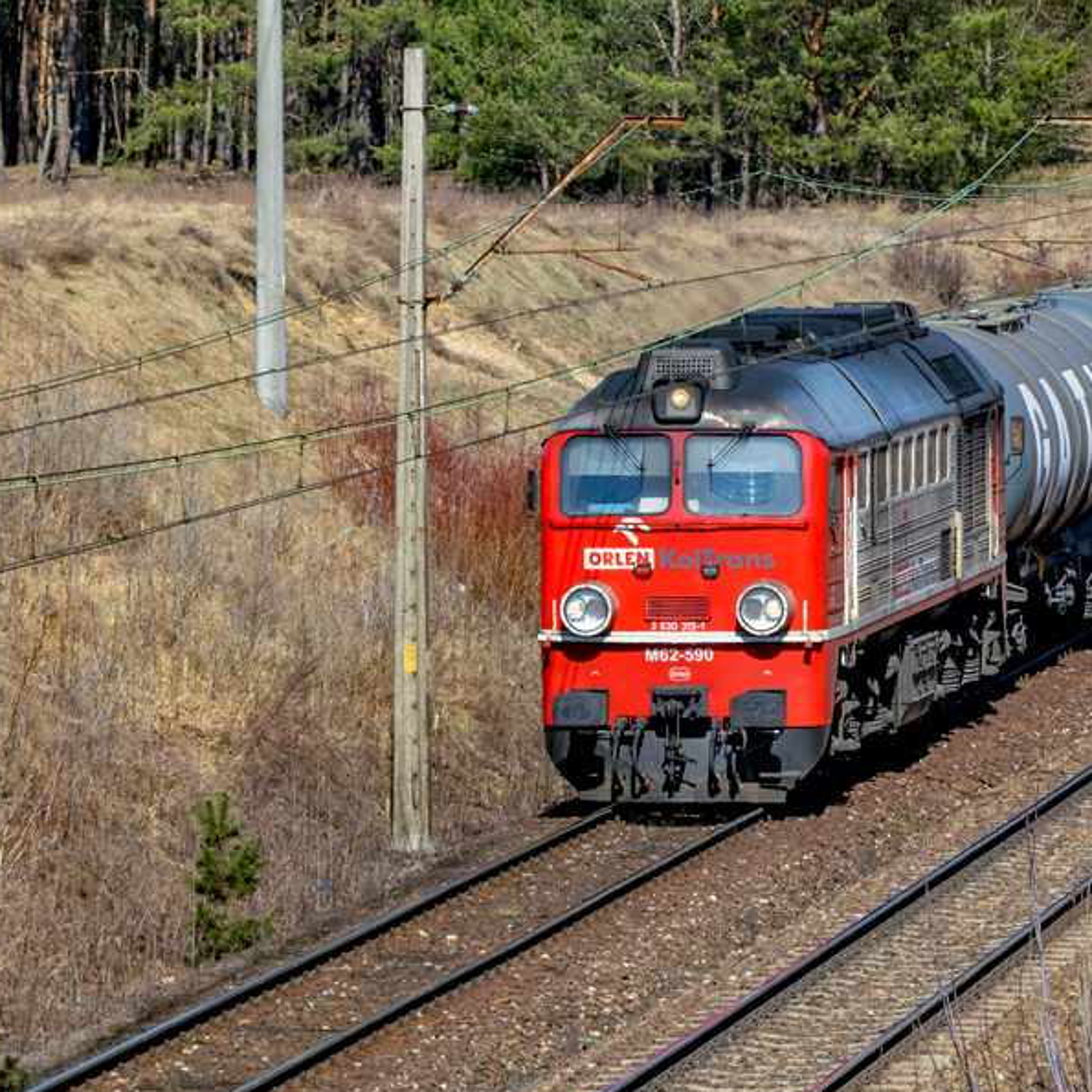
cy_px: 302
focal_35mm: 240
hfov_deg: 7.2
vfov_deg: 7.3
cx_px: 1331
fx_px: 8566
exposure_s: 1/400
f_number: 8
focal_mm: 70
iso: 100
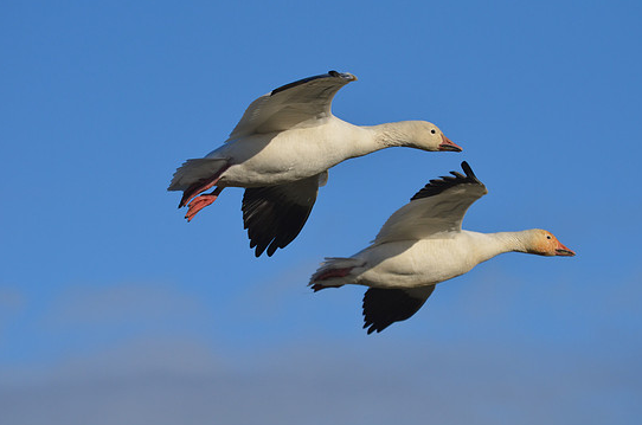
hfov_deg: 5.4
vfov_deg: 3.6
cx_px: 319
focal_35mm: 385
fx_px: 6852
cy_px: 215
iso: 280
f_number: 8
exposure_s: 1/2000
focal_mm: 240
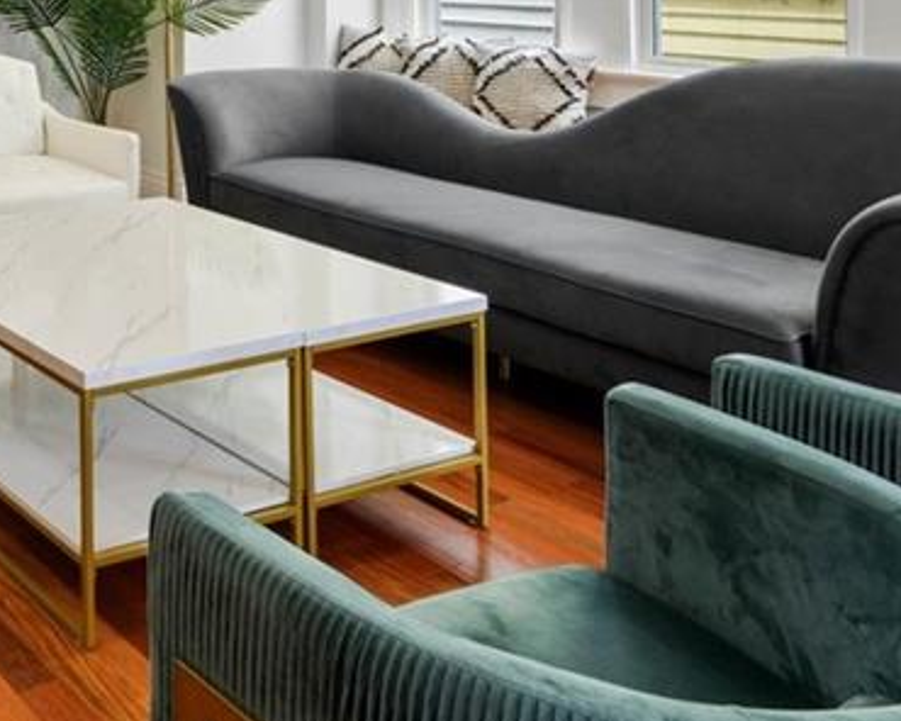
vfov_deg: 34.2
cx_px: -107
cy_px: -29
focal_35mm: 39
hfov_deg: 38.2
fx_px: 1040
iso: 400
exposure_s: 1/18
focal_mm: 10.3
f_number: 10
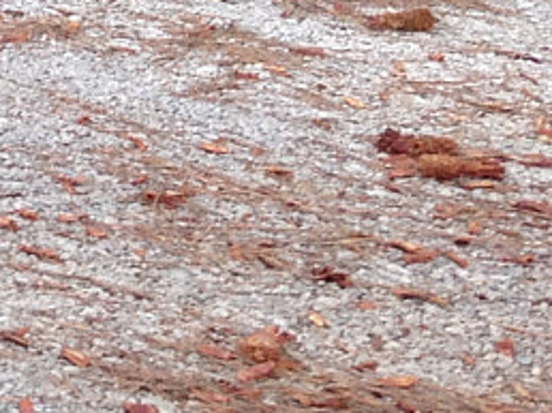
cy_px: -424
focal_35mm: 205
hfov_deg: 8.4
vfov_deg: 7.0
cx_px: -1012
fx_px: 3266
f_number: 2.4
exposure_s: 1/204
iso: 50
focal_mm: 4.12
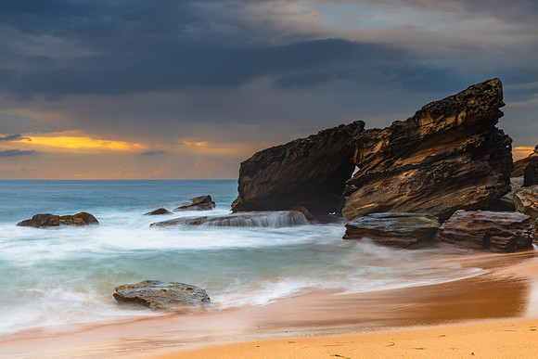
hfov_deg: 39.1
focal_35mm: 51
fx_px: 757
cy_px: 180
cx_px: 269
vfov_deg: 26.7
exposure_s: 2
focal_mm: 50
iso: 31
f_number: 9
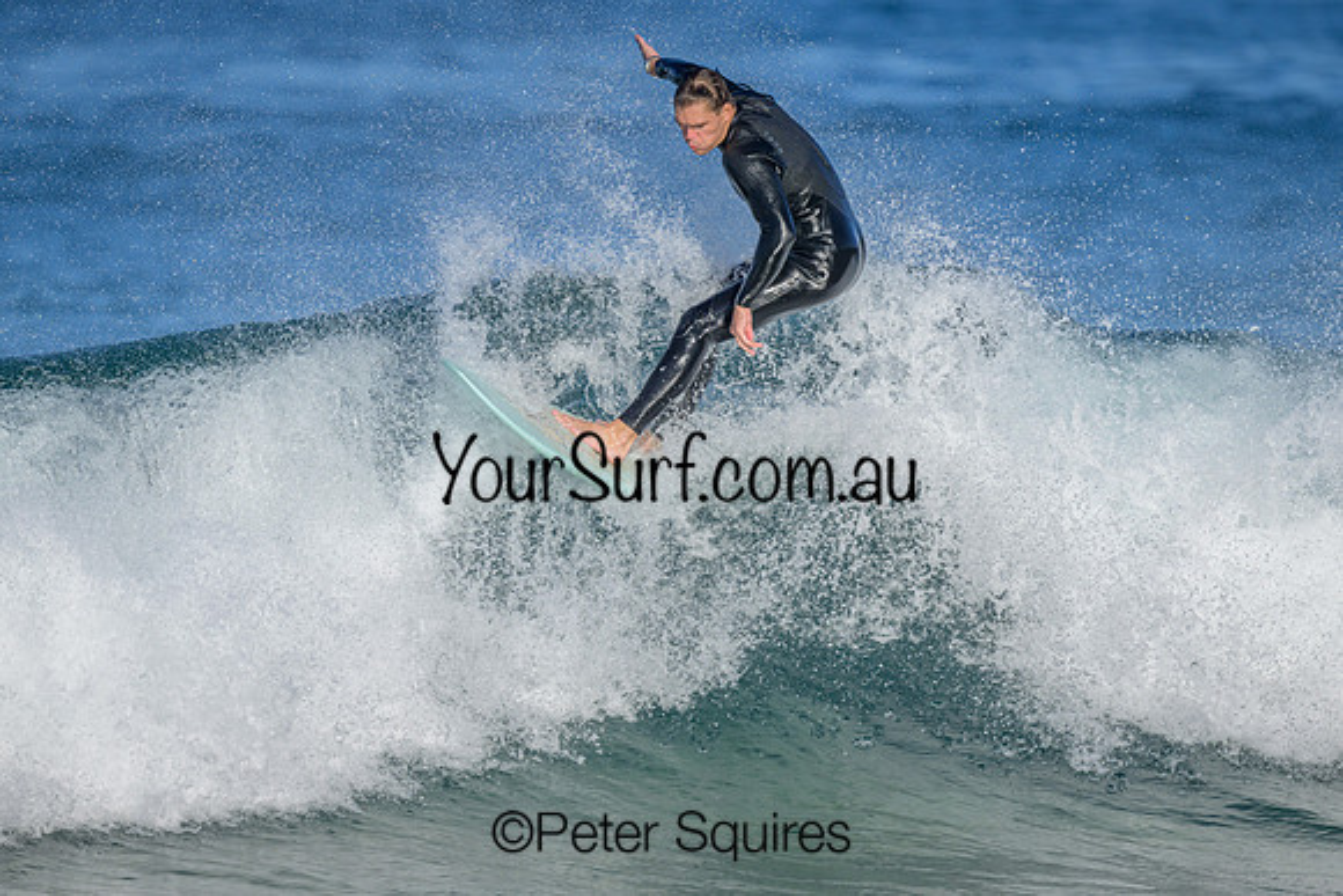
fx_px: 31005
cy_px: 465
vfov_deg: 1.7
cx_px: 697
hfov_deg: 2.5
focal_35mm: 831
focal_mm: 800
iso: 220
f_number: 6.3
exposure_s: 1/2000
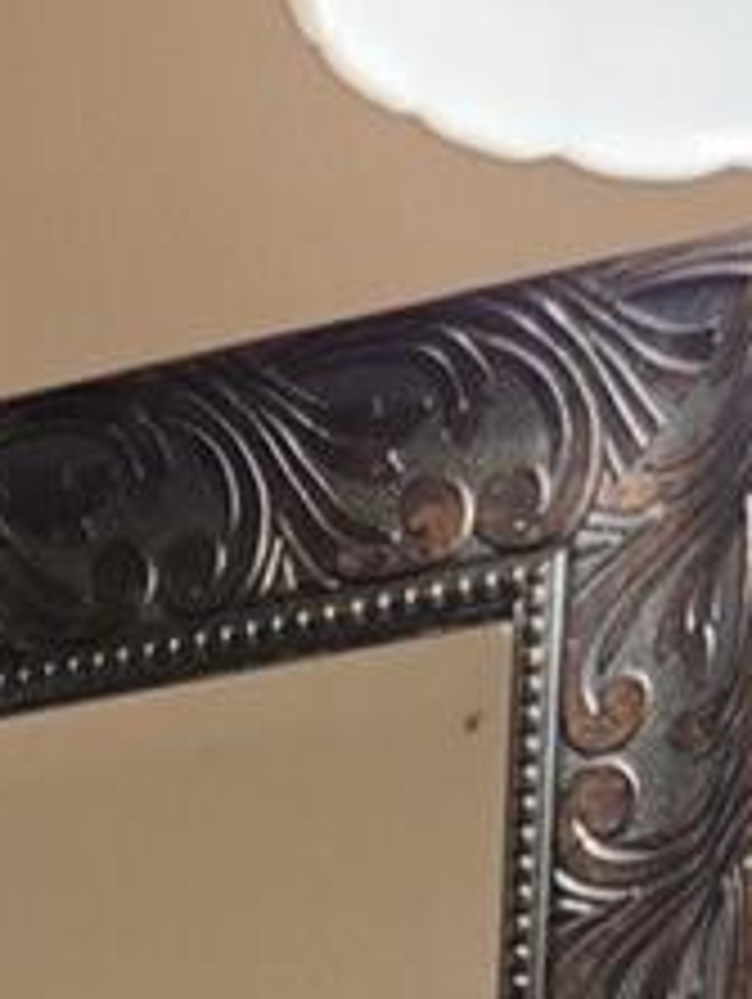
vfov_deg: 9.3
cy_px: 3195
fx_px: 4597
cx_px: -603
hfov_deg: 9.0
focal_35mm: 159
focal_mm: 5.4
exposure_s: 1/120
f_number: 1.8
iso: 80
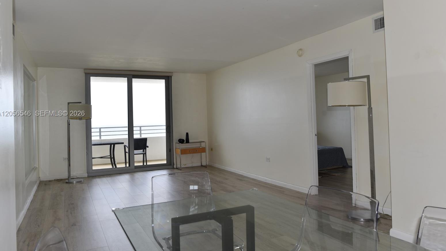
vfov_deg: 44.3
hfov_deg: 71.9
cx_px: 226
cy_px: 114
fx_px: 307
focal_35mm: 26
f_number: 5.6
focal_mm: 24
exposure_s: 1/125
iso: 220
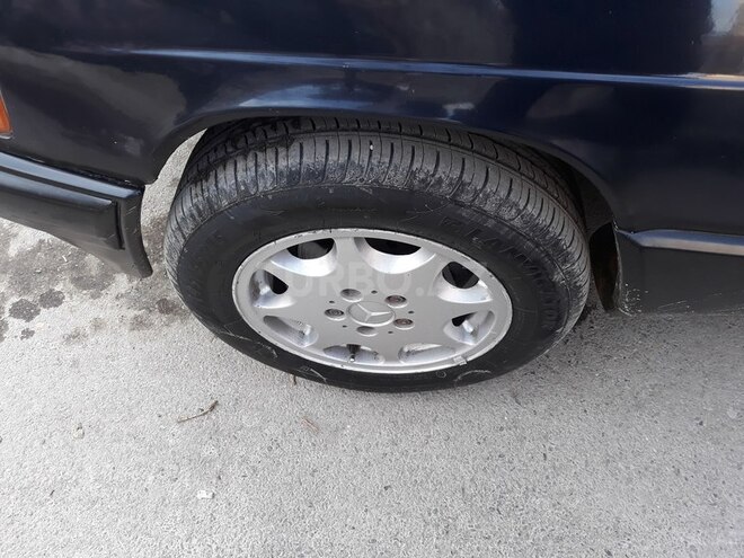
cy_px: 279
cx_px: 372
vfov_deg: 51.4
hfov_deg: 65.3
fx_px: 580
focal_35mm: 27
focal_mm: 3.71
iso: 64
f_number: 1.7
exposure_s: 1/100
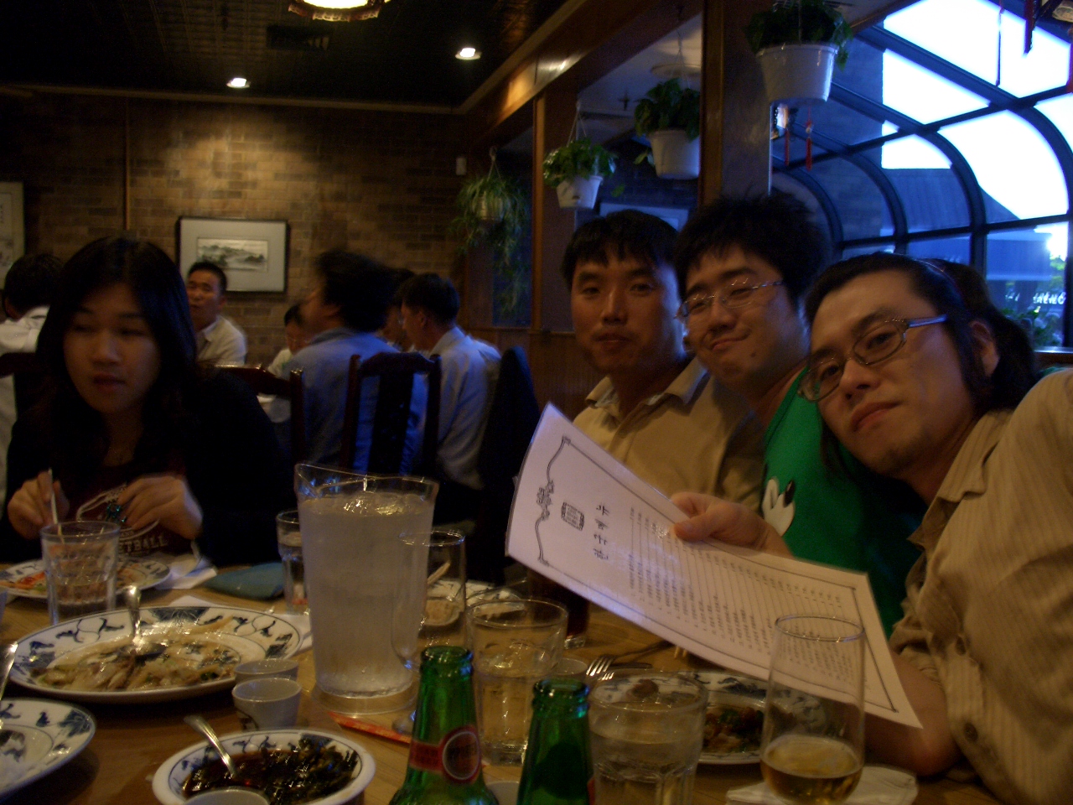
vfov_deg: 42.9
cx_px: 536
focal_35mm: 33
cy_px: 402
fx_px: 1023
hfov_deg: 55.4
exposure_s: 1/8
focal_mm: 7.1
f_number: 2.8
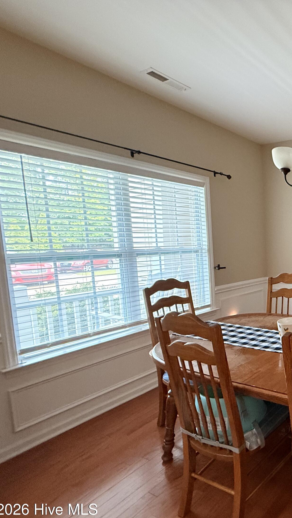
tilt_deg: -5.1
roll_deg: +0.6
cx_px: 341
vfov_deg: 83.8
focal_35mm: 21
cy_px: 266
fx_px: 289
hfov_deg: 40.1
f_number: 2.2
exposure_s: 1/60
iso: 500
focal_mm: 2.22
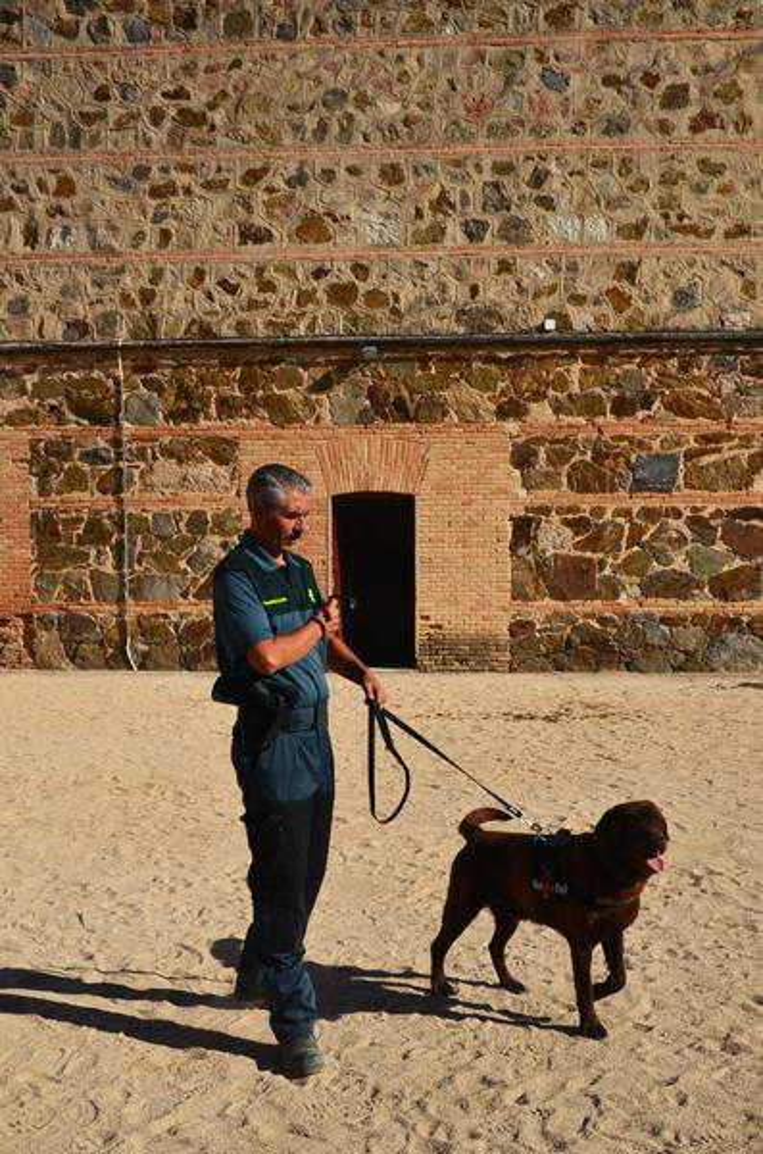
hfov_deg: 29.7
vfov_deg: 43.7
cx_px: 382
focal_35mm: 45
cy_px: 577
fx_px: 1438
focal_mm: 30
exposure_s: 1/320
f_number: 10
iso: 250
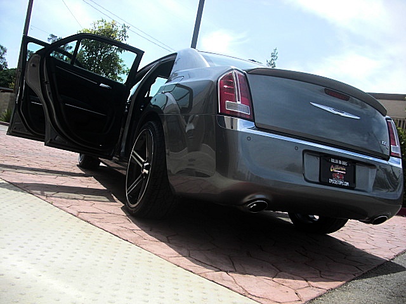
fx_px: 422
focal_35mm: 36
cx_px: 203
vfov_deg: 39.7
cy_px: 152
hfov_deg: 51.4
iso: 50
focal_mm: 6.3
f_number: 2.8
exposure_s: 1/640
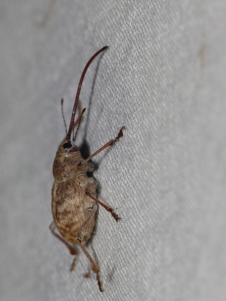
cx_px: 113
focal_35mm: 339
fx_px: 2951
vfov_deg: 5.8
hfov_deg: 4.4
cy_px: 150
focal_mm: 71.8
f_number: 11
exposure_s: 1/640
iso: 200
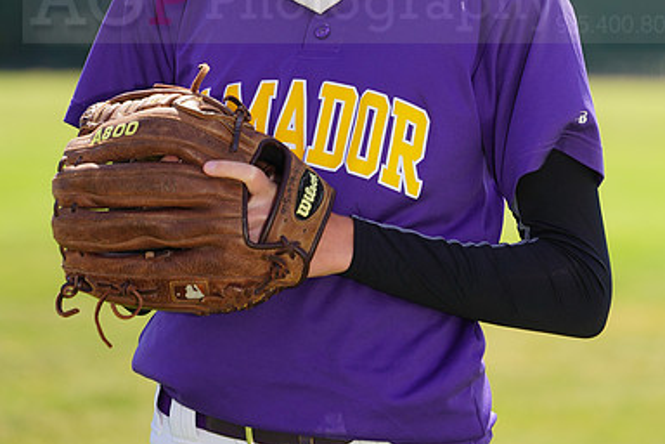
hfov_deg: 4.7
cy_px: -12
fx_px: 8035
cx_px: 332
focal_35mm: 435
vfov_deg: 3.2
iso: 100
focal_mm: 288
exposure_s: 1/250
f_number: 7.1
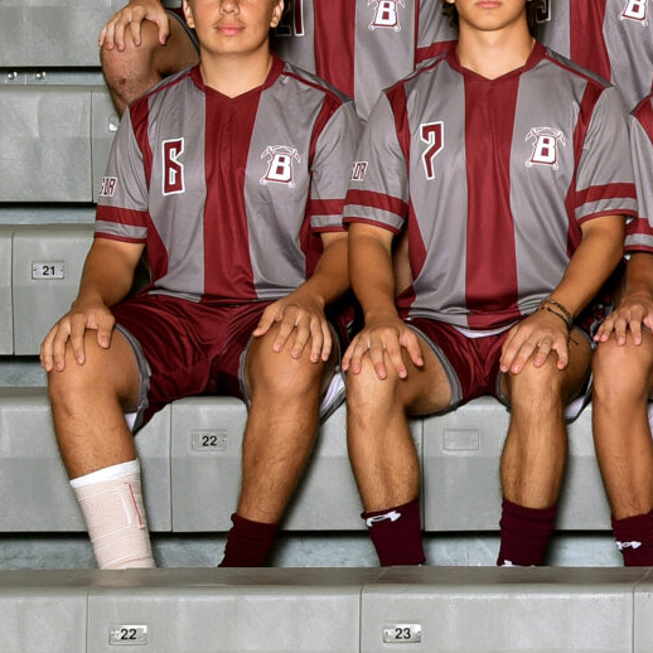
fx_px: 3586
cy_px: -51
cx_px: 1064
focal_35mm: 168
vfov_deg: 10.3
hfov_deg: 10.0
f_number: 8
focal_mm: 40
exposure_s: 1/200
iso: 640
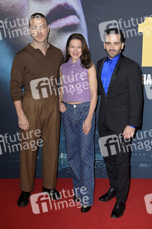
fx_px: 305
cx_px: 76
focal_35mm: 48
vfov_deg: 41.1
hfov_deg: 28.0
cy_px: 114
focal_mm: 48
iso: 640
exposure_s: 1/250
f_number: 5.6
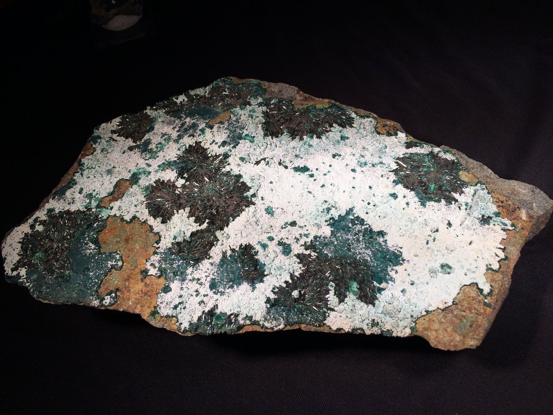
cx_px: 276
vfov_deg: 48.2
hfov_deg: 61.7
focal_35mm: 29
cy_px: 208
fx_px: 463
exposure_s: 1/265
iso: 32
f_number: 2.2
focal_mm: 4.15
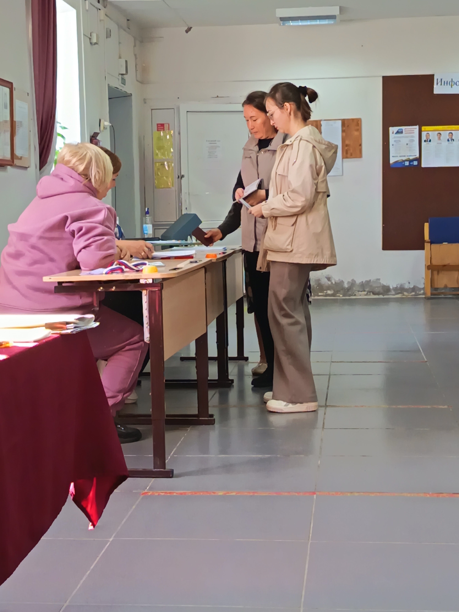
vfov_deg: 28.2
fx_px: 1220
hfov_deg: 21.3
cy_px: 306
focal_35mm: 69
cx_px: 230
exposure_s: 1/50
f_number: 1.75
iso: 776
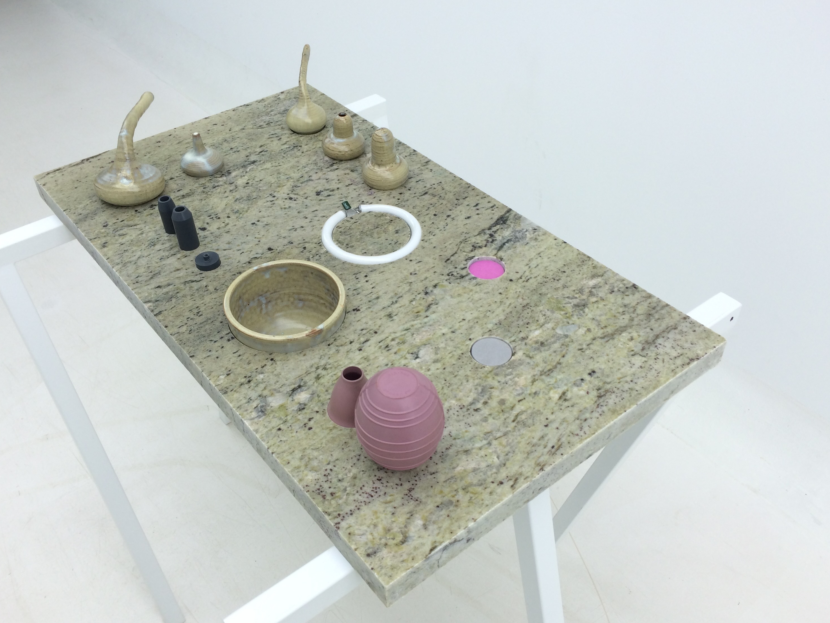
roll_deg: +2.7
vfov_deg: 44.2
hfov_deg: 56.8
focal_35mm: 32
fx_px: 767
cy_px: 328
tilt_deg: -43.7
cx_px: 396
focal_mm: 4.15
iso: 32
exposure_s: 1/130
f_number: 2.2
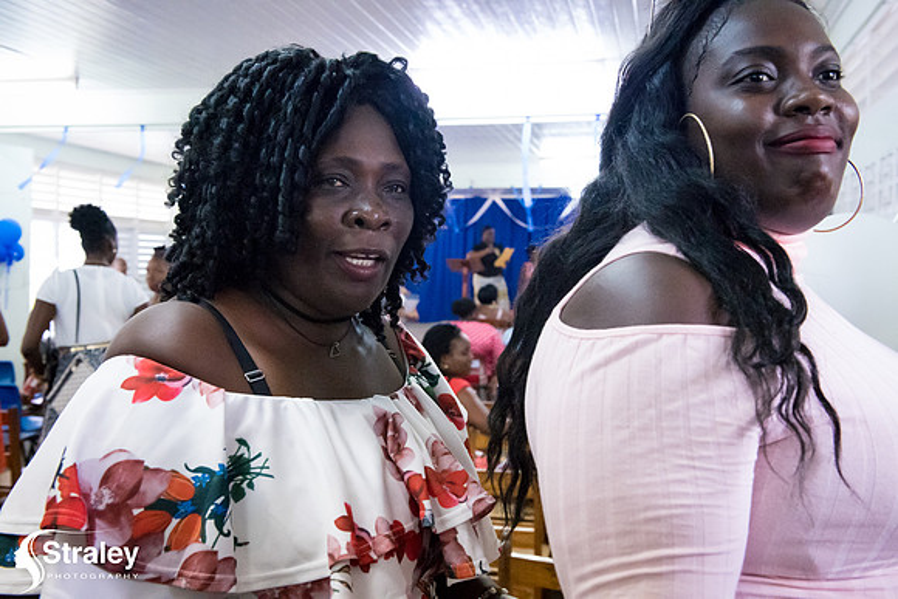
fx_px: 898
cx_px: 449
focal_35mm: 36
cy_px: 300
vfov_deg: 36.9
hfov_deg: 53.1
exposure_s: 1/200
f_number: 6.3
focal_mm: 36
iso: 25600
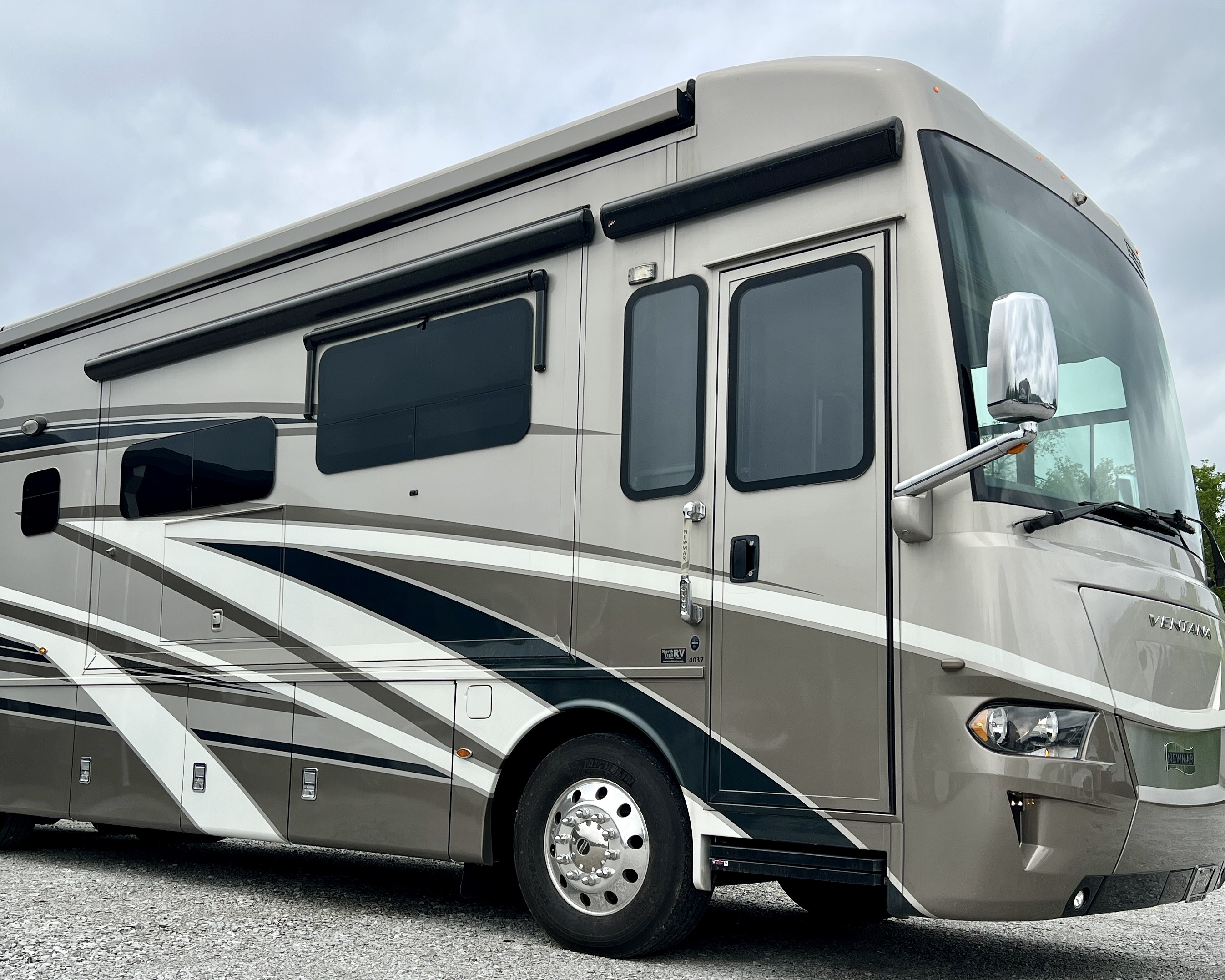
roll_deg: -0.6
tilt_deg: +5.9
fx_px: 1378
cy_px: 618
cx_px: 514
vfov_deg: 38.9
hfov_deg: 47.8
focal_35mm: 38
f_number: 1.5
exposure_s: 1/4115
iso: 50
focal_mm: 5.7
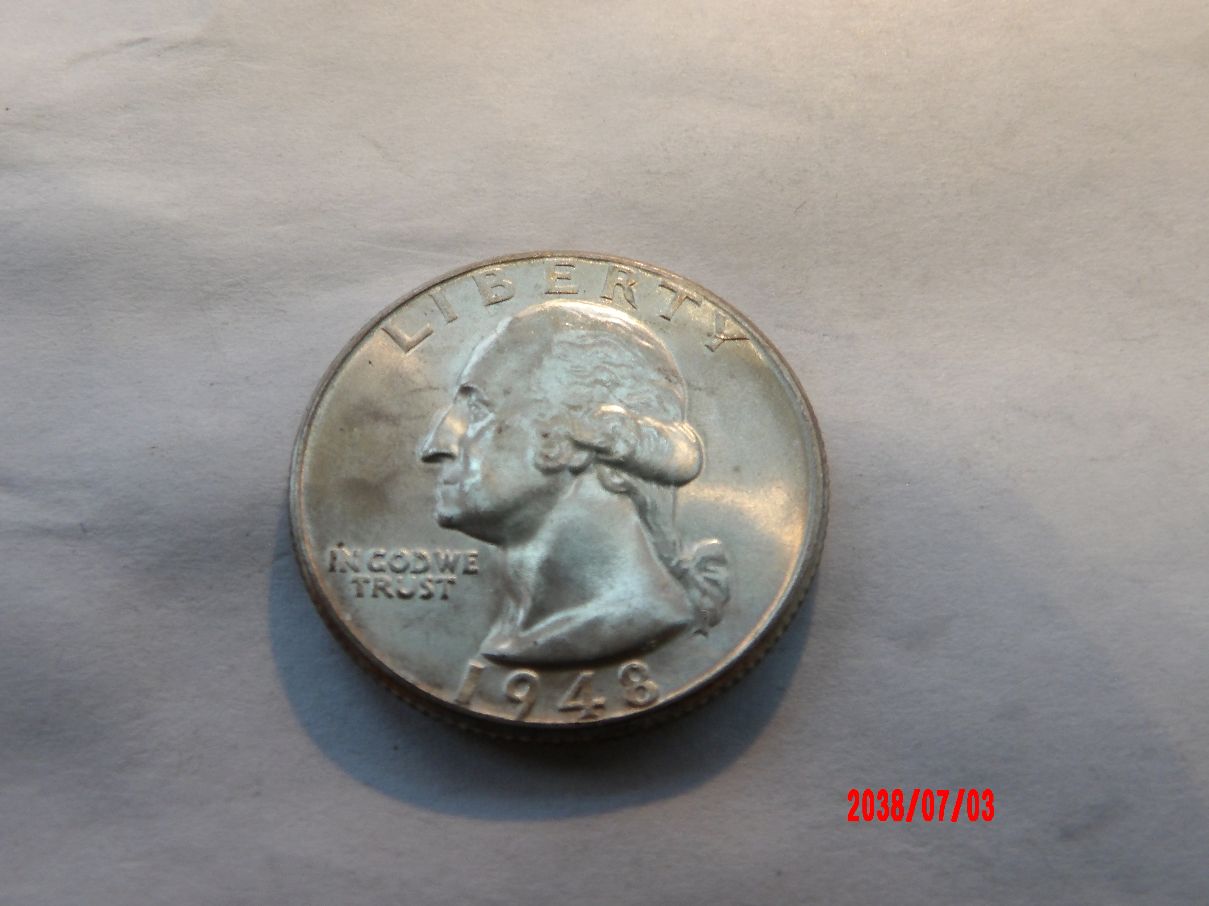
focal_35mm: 34
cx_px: 604
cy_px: 453
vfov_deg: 41.8
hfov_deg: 54.0
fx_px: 1187
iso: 255
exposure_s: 1/15
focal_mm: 6.2
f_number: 4.5
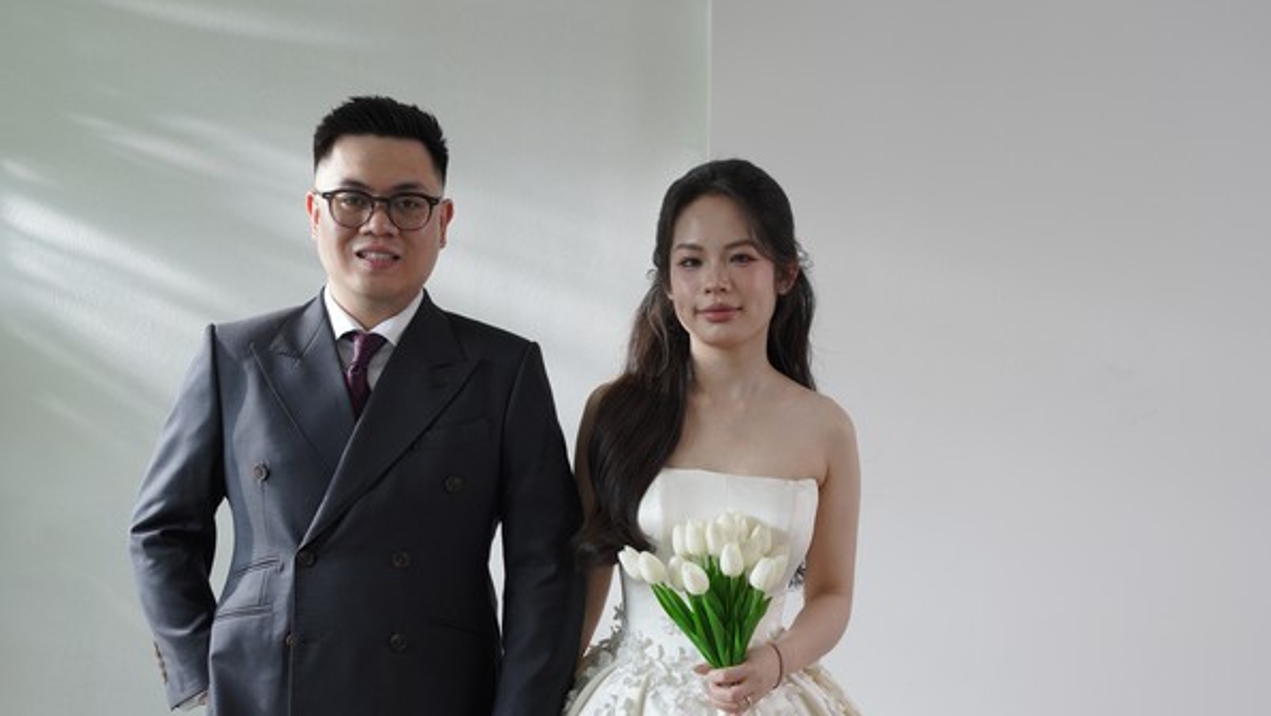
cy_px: 652
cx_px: 637
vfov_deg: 15.5
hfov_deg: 27.5
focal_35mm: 77
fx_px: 2599
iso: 640
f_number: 3.5
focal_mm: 48.7
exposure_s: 1/160
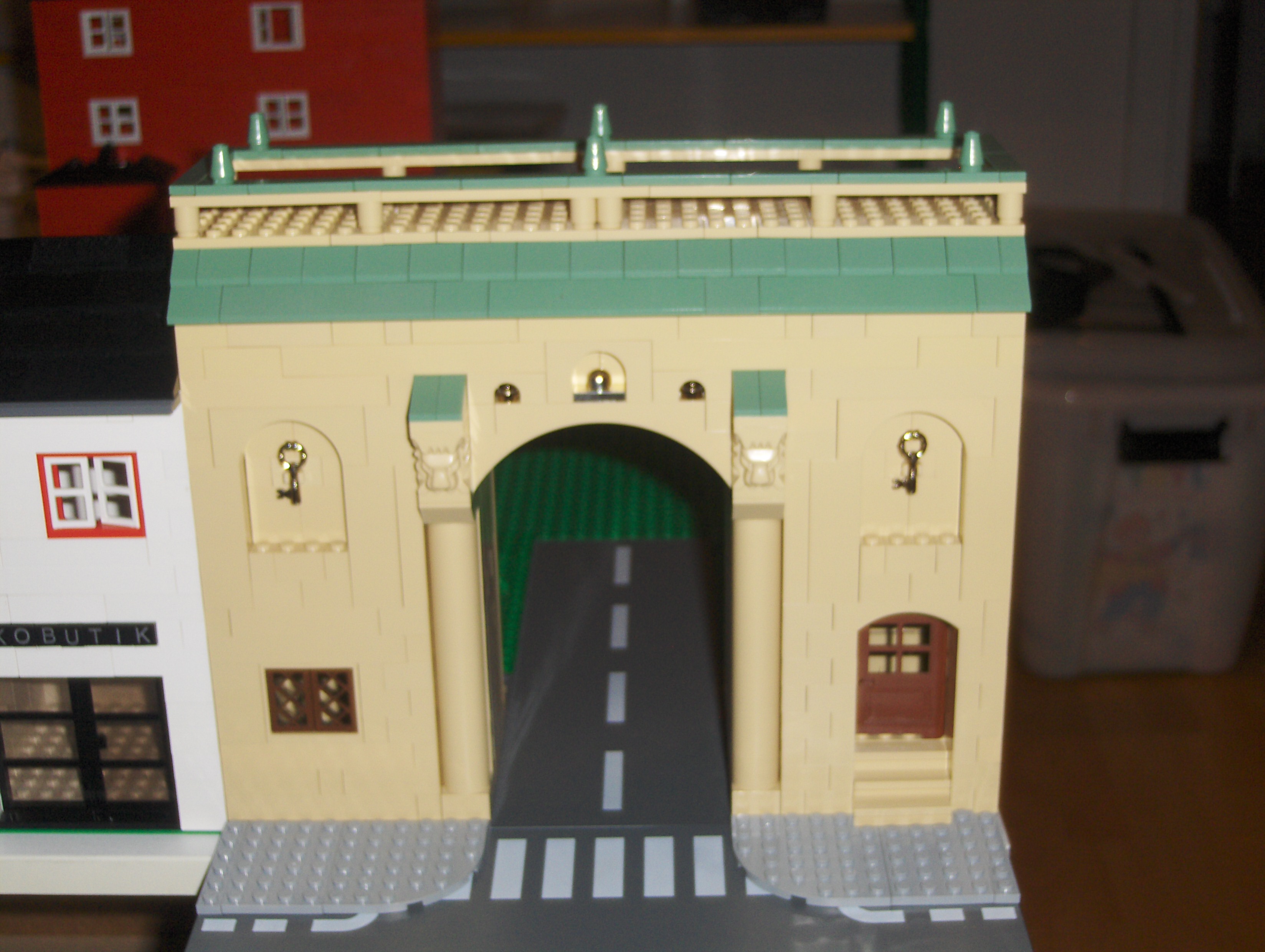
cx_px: 632
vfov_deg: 28.1
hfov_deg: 36.8
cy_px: 476
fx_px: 1902
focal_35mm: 52
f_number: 3.2
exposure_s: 1/60
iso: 100
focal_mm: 11.3
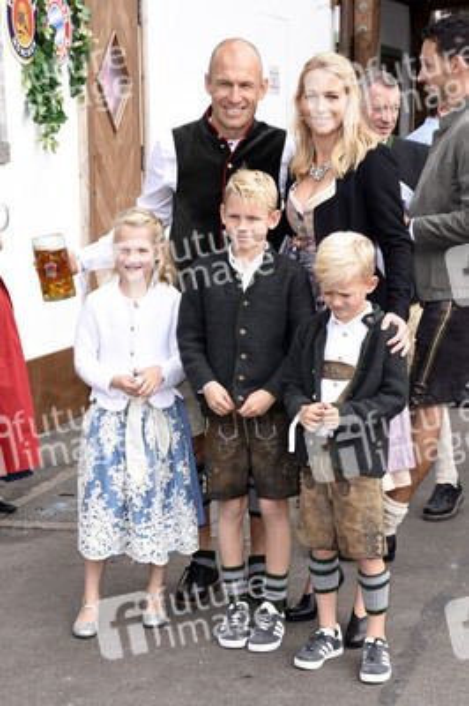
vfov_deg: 28.1
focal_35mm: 72
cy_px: 353
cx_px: 234
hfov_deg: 18.9
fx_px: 1409
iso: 320
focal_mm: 48
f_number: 8
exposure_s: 1/160
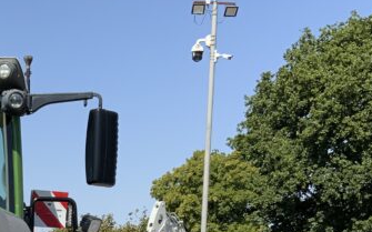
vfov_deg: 13.0
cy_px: 362
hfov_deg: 21.0
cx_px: -39
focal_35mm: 94
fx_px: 953
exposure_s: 1/1490
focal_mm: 3
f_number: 1.8
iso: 16
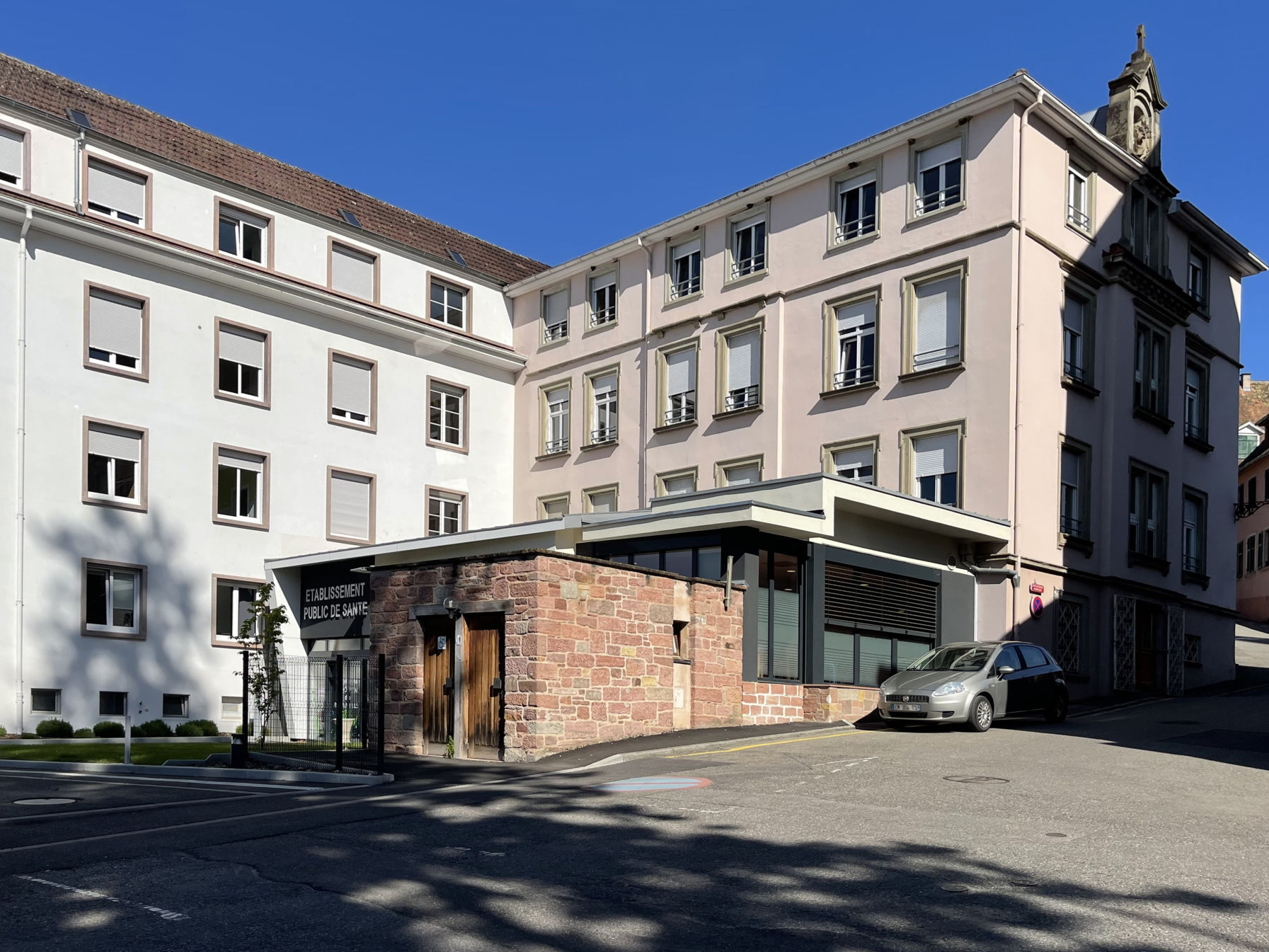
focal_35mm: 29
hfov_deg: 61.6
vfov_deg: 48.2
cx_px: 599
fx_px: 1063
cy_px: 465
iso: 32
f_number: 1.6
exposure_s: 1/6993
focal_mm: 5.1
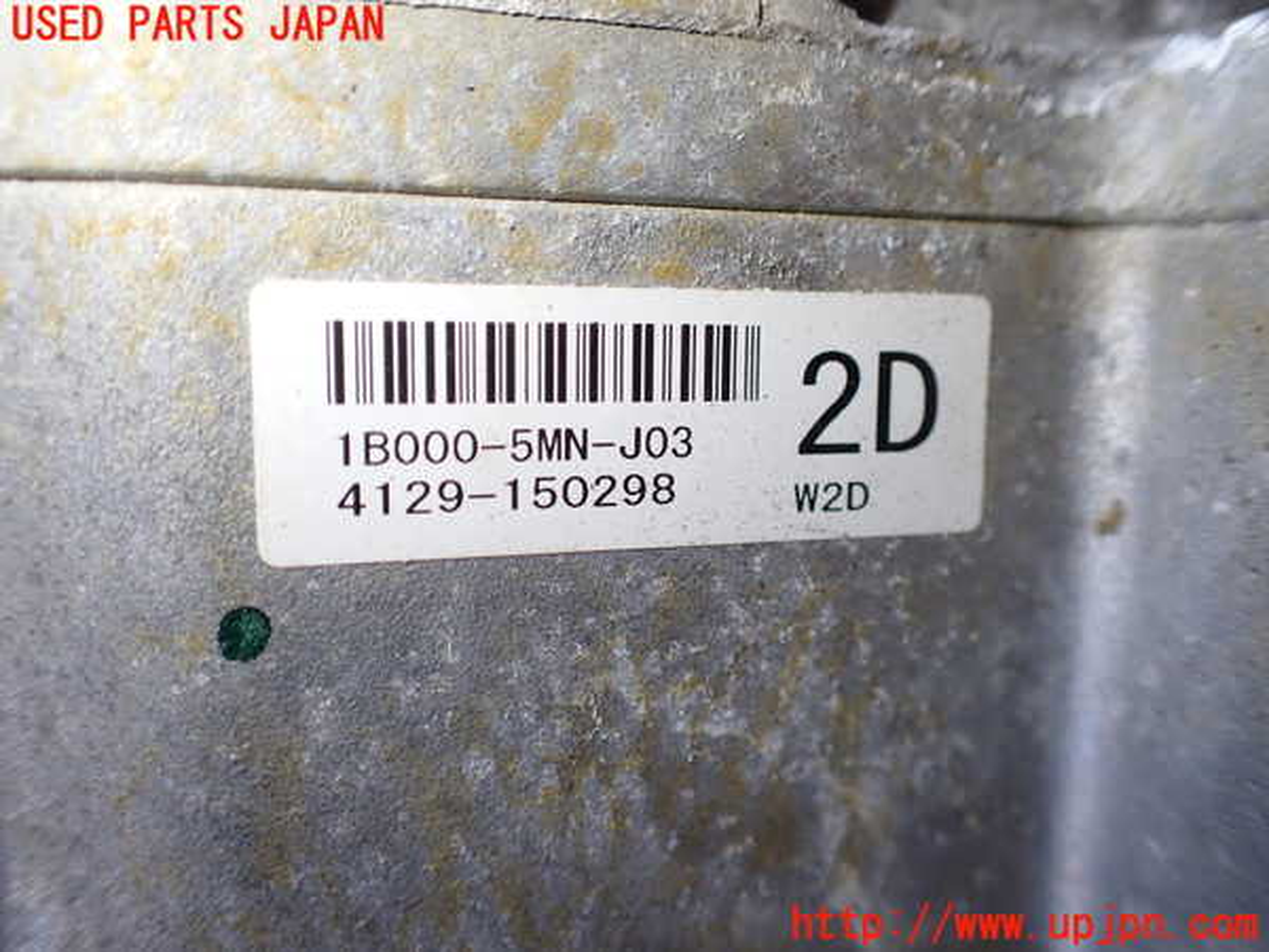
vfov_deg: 46.8
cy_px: 476
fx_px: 1100
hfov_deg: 60.0
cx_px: 634
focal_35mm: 30
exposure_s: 1/125
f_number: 2.3
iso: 125
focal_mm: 5.4
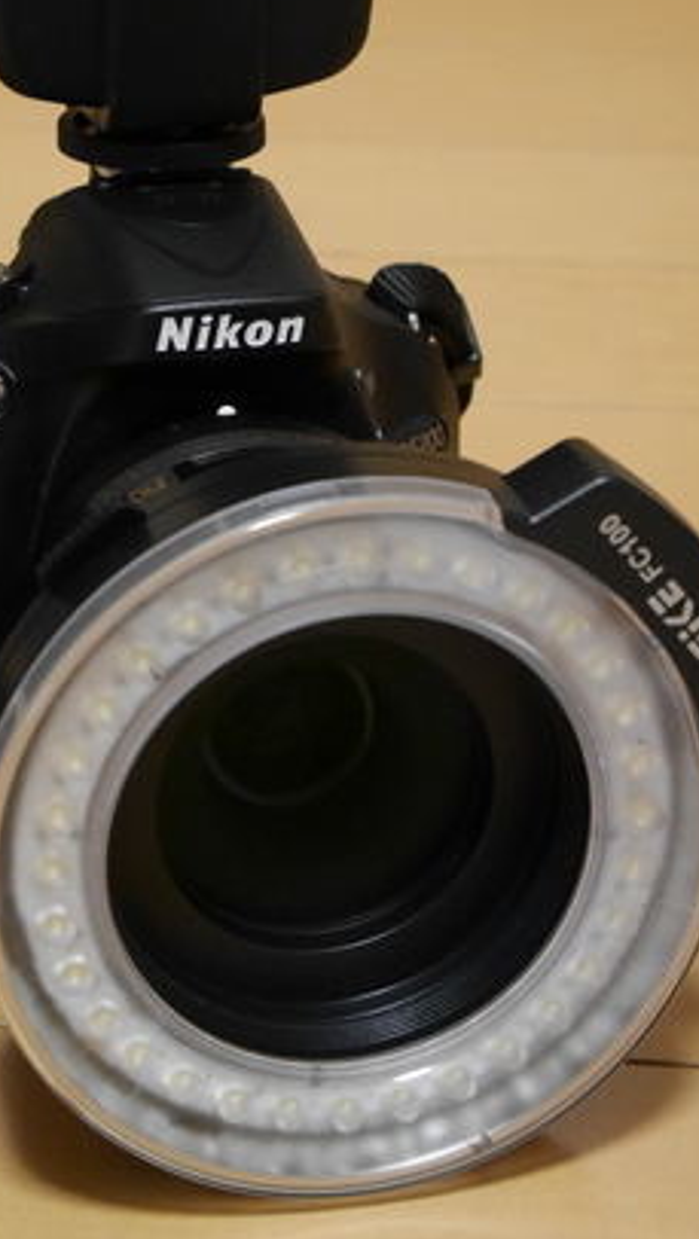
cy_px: 354
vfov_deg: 20.6
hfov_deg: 11.8
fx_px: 3387
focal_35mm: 103
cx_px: 203
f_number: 5.6
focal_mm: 32
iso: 3200
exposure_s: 1/50
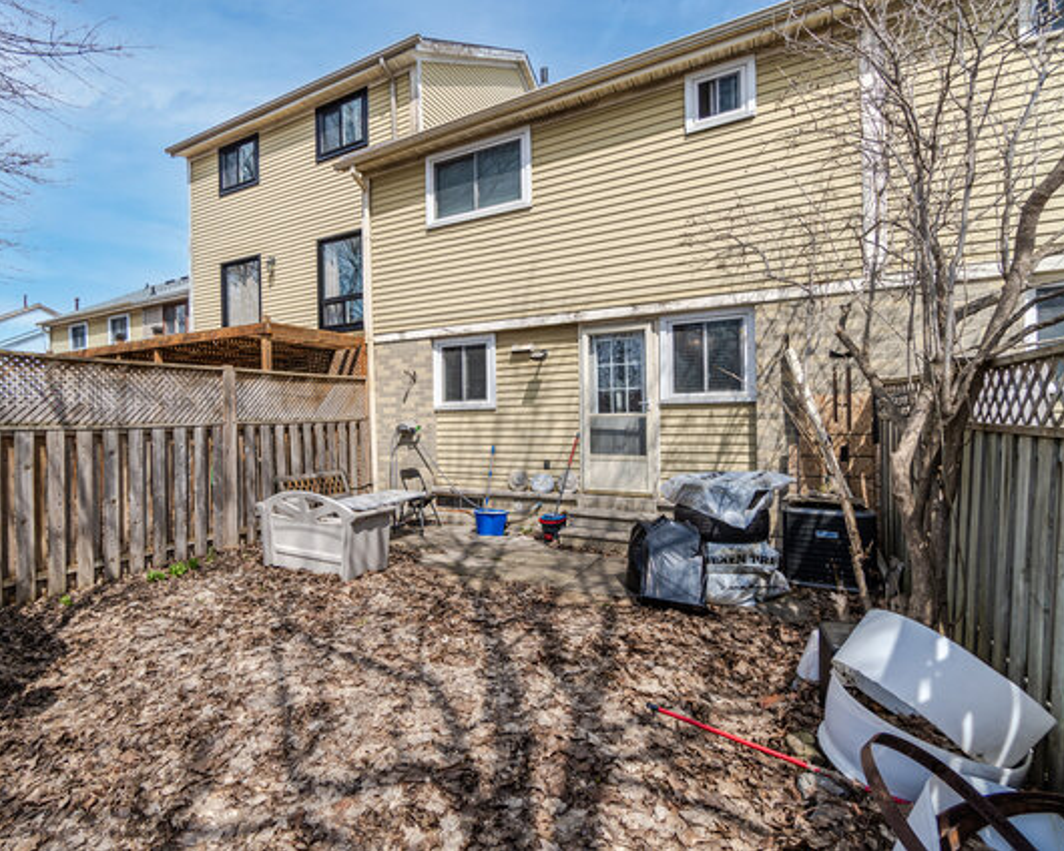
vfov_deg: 77.0
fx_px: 535
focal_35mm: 17
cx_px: 448
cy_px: 424
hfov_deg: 88.9
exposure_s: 1/640
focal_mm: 10
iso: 80
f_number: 7.1
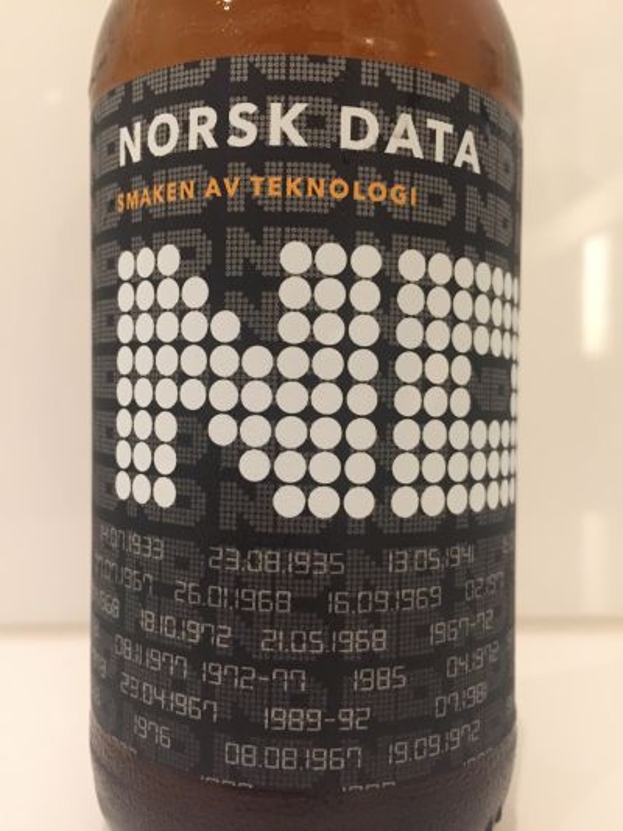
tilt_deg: +0.1
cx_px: 312
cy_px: 416
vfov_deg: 61.6
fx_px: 696
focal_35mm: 29
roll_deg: -0.1
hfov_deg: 48.2
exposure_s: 1/33
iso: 250
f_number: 2.2
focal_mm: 4.15
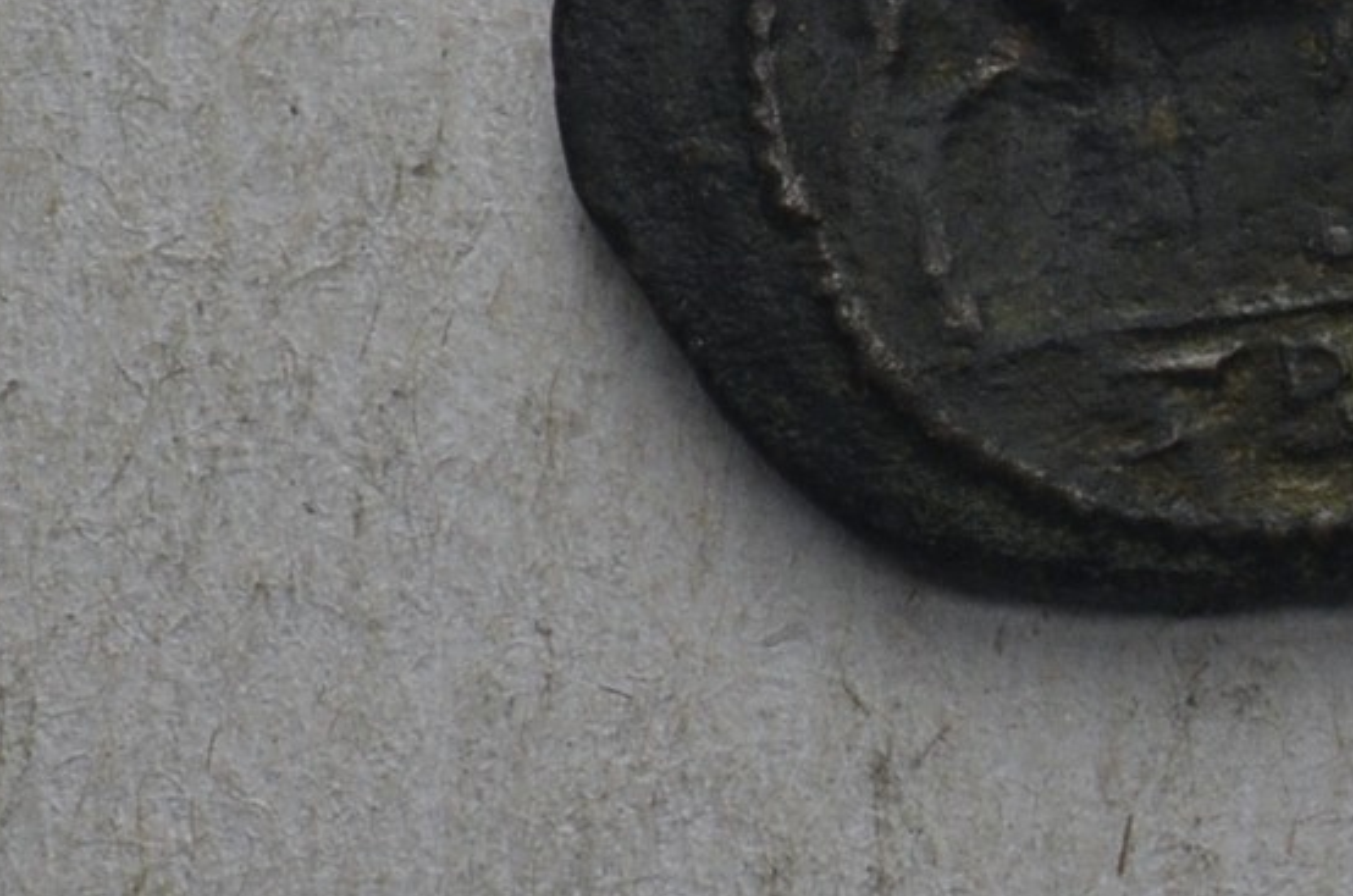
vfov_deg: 5.1
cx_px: 2076
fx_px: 10015
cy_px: 173
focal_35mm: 267
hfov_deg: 7.6
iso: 400
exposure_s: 1/250
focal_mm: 40
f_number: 14
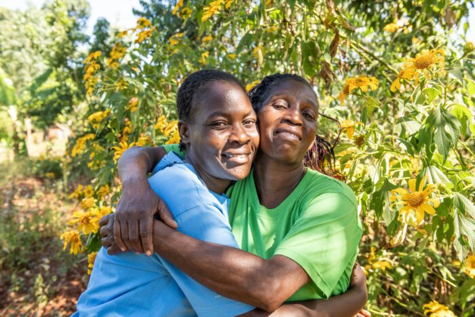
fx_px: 462
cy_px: 158
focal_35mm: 35
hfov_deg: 54.4
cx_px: 238
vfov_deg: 37.9
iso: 800
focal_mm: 35
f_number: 5.6
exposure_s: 1/500
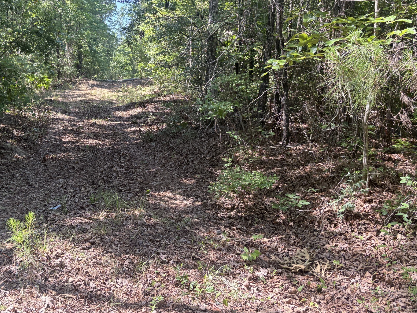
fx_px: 470
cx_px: 145
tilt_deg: -8.4
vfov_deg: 36.7
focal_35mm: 39
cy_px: 123
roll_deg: +0.3
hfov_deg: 47.2
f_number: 1.6
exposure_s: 1/242
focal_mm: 5.96
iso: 80
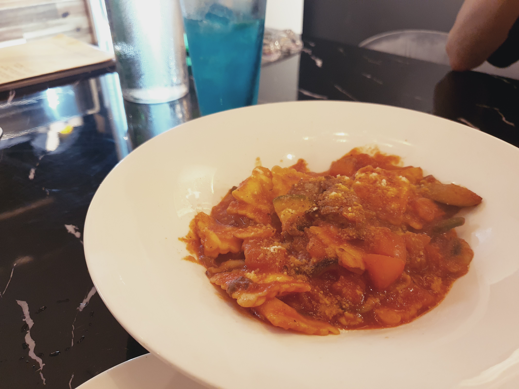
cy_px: 194
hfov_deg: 67.3
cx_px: 260
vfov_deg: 53.1
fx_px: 390
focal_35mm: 26
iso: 320
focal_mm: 4.3
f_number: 1.5
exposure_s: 1/40
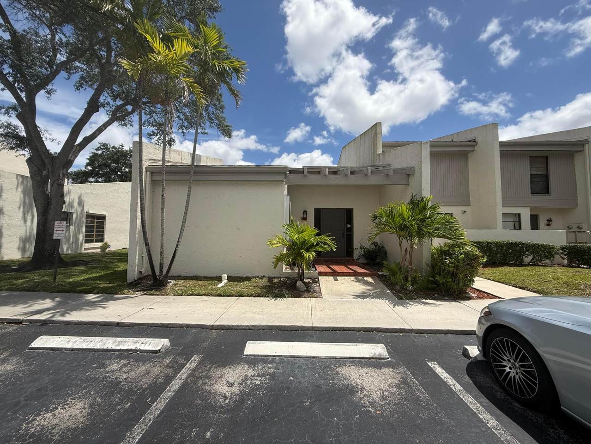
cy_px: 222
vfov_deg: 85.7
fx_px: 239
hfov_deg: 102.1
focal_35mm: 14
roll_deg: -1.2
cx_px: 296
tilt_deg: +3.5
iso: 50
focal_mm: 2.22
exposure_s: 1/3289
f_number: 2.2
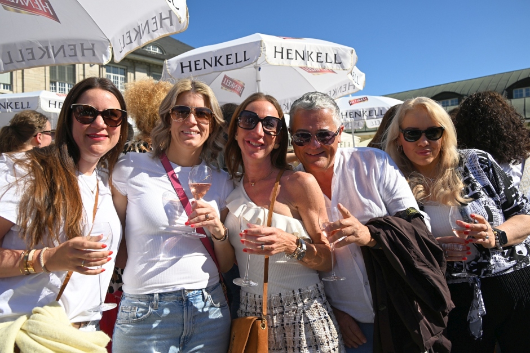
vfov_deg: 46.4
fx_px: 412
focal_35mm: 28
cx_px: 265
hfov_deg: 65.5
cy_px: 176
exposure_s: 1/800
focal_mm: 28
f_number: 5.6
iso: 160
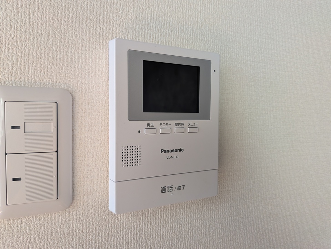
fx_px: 229
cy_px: 124
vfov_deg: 56.8
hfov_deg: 71.6
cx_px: 166
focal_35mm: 24
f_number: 1.7
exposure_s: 1/100
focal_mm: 4.53
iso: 90
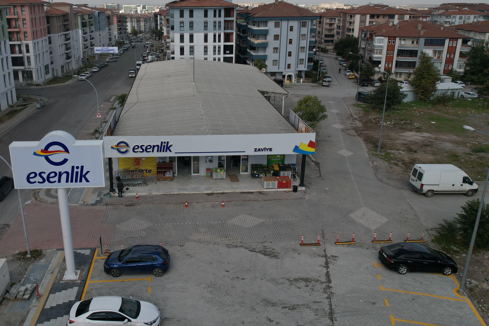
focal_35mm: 29
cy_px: 124
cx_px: 186
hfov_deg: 62.8
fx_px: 394
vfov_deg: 44.6
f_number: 2.8
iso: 120
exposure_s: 1/350
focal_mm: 8.38
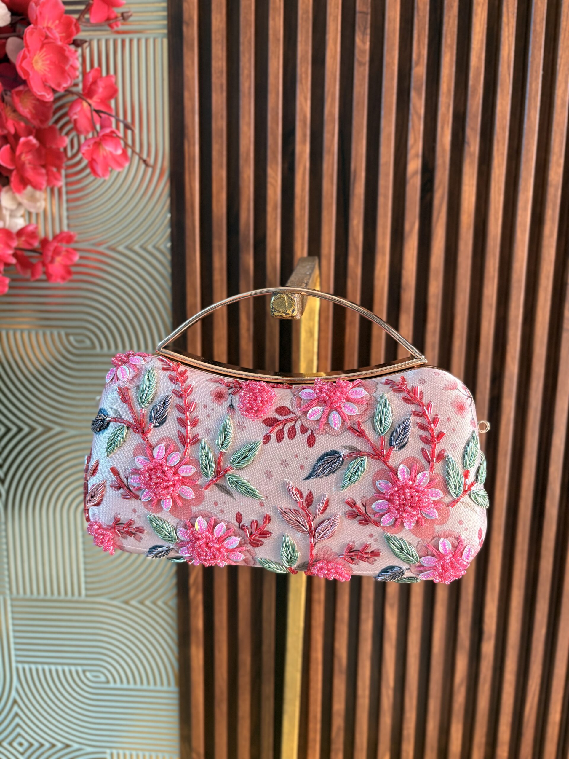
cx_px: 284
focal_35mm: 26
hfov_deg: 53.1
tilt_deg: -9.5
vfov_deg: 67.3
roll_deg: -1.5
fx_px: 570
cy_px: 380
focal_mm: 5.96
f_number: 1.6
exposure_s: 1/50
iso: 160
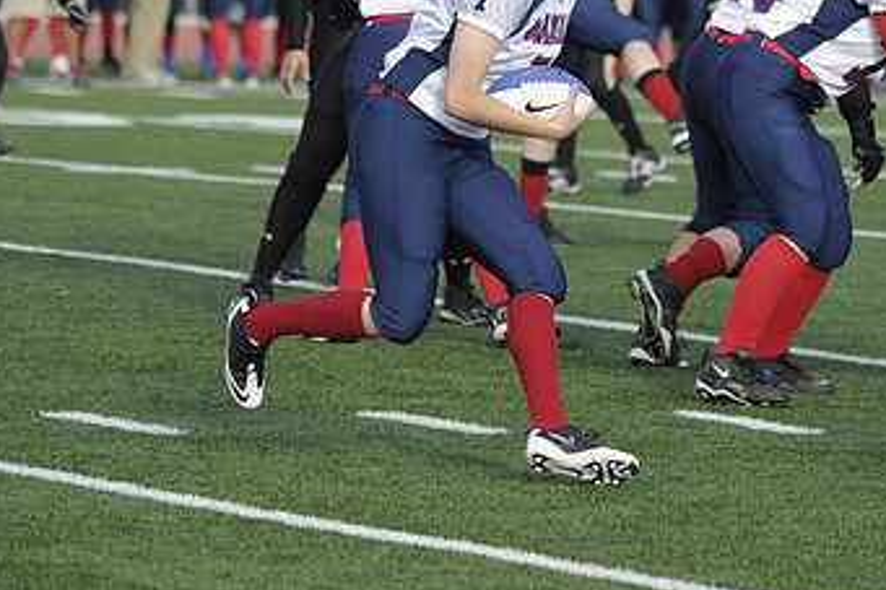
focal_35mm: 391
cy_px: 164
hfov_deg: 5.3
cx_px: 533
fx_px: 9618
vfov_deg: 3.5
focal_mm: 230
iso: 450
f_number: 5.6
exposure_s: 1/1000
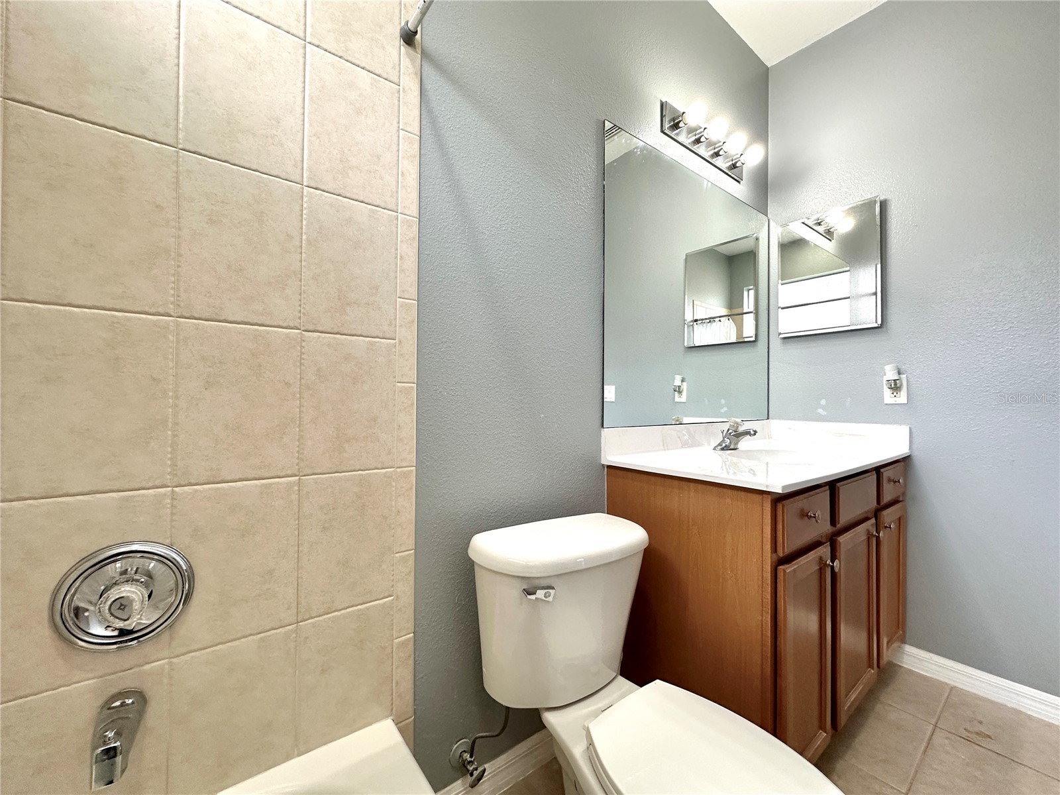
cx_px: 530
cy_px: 398
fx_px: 429
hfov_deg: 102.1
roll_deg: -0.2
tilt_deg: +0.3
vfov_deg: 85.7
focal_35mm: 14
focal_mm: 2.22
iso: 160
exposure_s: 1/120
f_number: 2.2
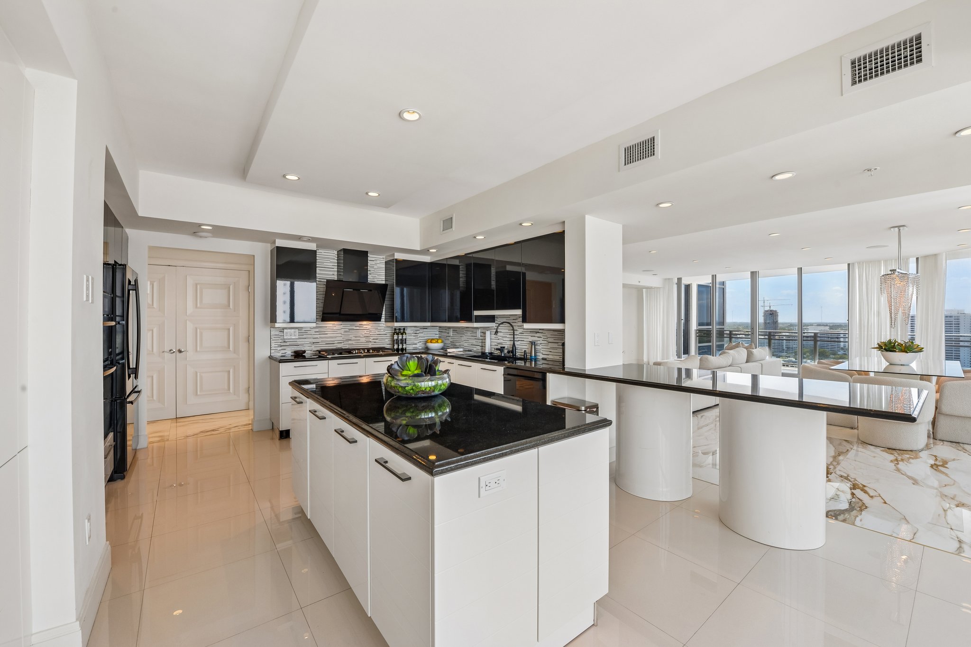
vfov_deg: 81.2
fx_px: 378
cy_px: 324
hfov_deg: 104.3
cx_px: 486
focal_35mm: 14
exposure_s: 1/13
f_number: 9
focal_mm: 14
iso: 200
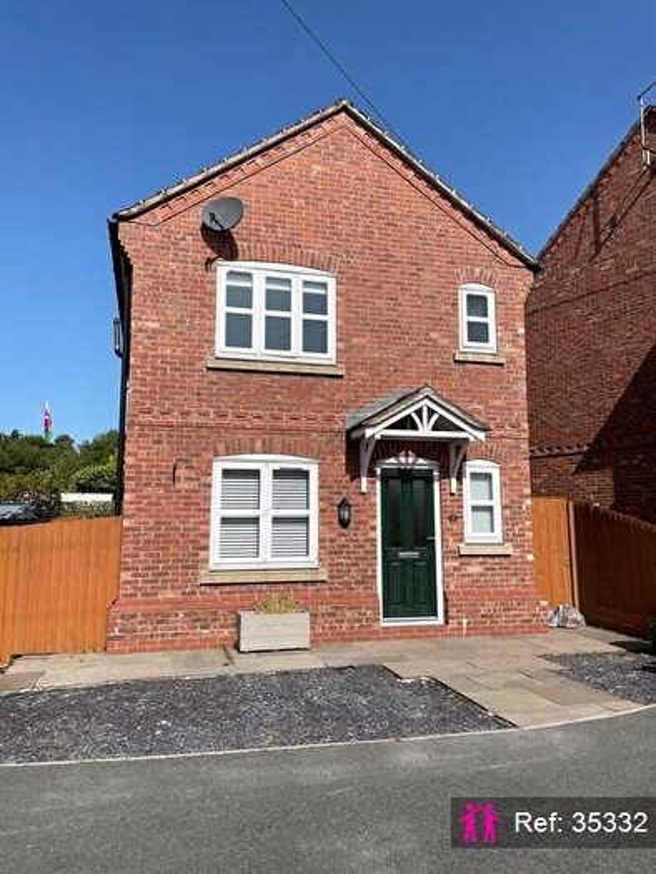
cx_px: 328
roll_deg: -0.2
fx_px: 657
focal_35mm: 26
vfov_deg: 67.3
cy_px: 437
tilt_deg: +8.4
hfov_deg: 53.1
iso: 32
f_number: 1.6
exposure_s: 1/5051
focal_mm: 4.2
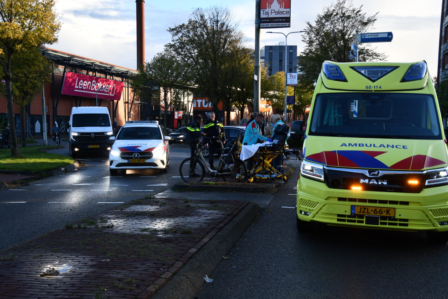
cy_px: 150
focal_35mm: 46
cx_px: 224
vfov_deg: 29.2
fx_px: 572
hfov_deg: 42.7
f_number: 5.6
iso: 250
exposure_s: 1/250
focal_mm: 31
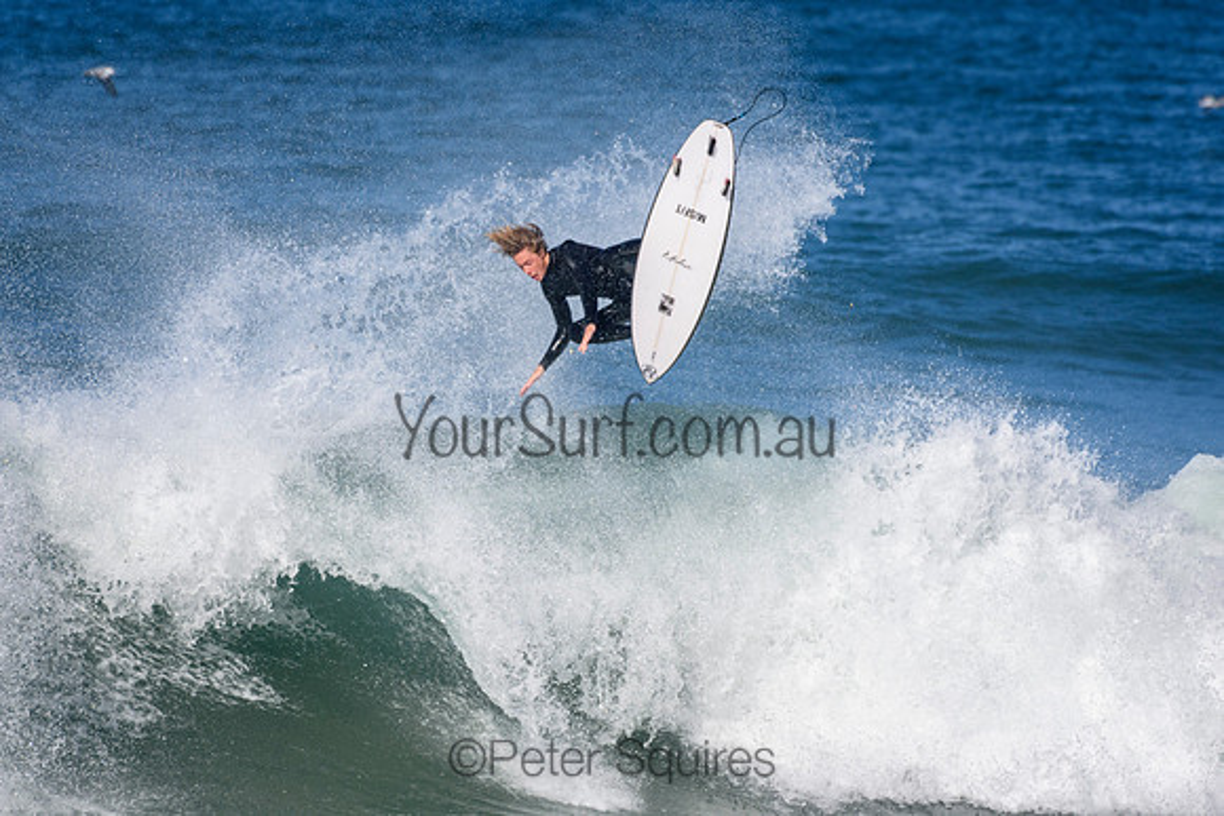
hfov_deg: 2.7
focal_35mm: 750
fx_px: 25508
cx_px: 612
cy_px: 408
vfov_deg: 1.8
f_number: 5.6
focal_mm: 500
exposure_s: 1/4000
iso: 450
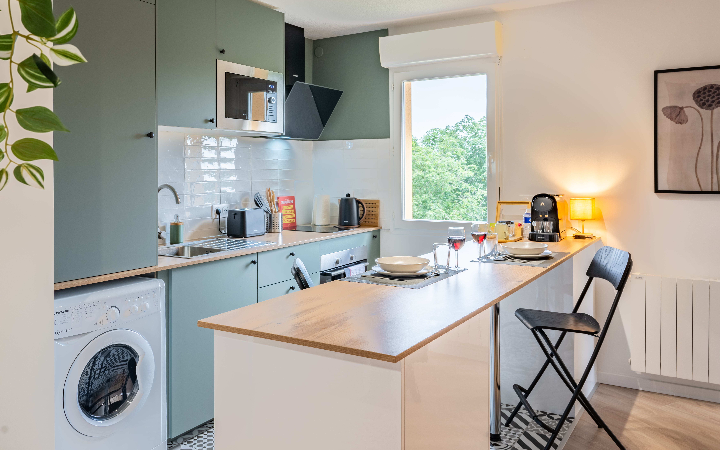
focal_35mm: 25
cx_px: 364
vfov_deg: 49.3
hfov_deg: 72.5
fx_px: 491
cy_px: 230
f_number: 8
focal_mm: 24
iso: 64
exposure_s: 1/50
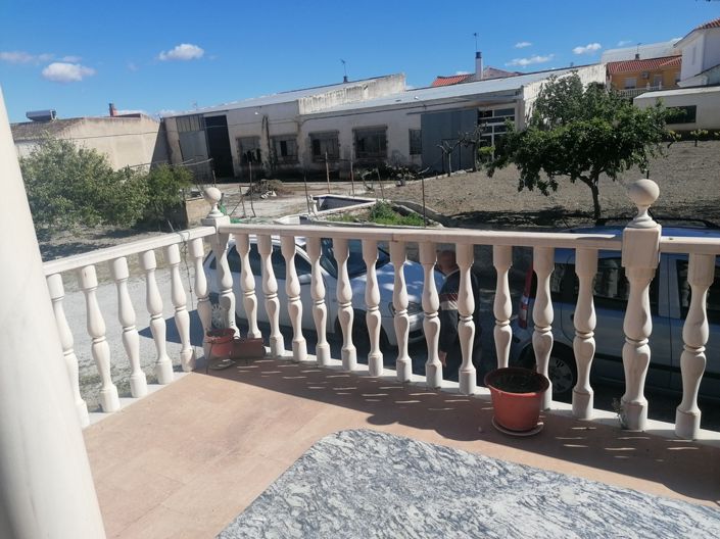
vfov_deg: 51.3
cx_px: 360
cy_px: 270
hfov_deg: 65.3
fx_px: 561
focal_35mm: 27
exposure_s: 1/2041
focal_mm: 4.75
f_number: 1.8
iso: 50
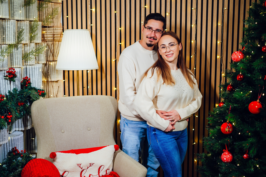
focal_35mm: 50
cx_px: 133
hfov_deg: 39.6
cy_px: 88
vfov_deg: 27.0
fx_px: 369
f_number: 1.4
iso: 250
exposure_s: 1/250
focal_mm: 50
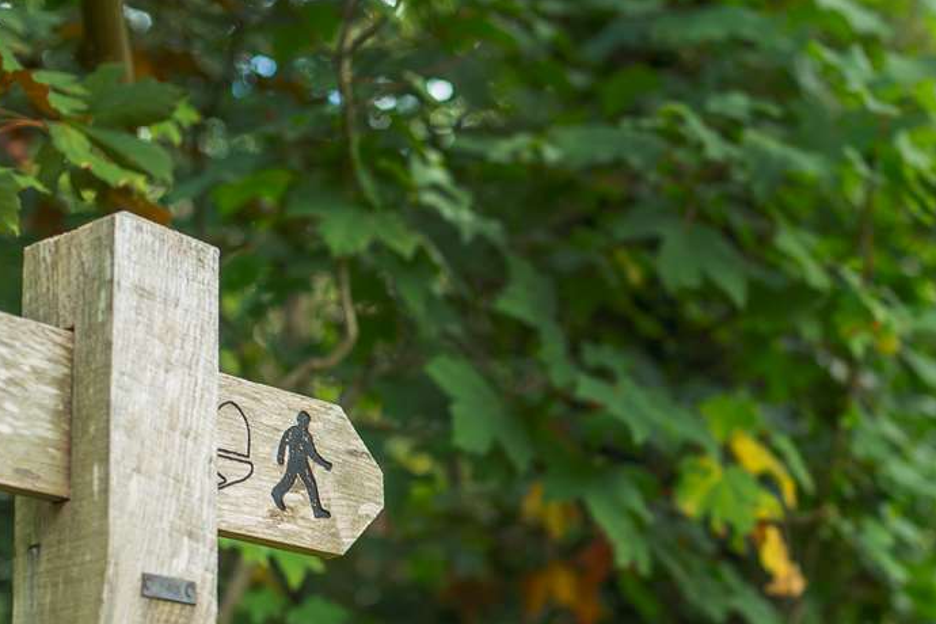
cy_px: 452
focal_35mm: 87
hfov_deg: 23.2
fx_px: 2262
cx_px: 646
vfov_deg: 15.6
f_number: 2.5
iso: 125
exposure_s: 1/250
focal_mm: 50
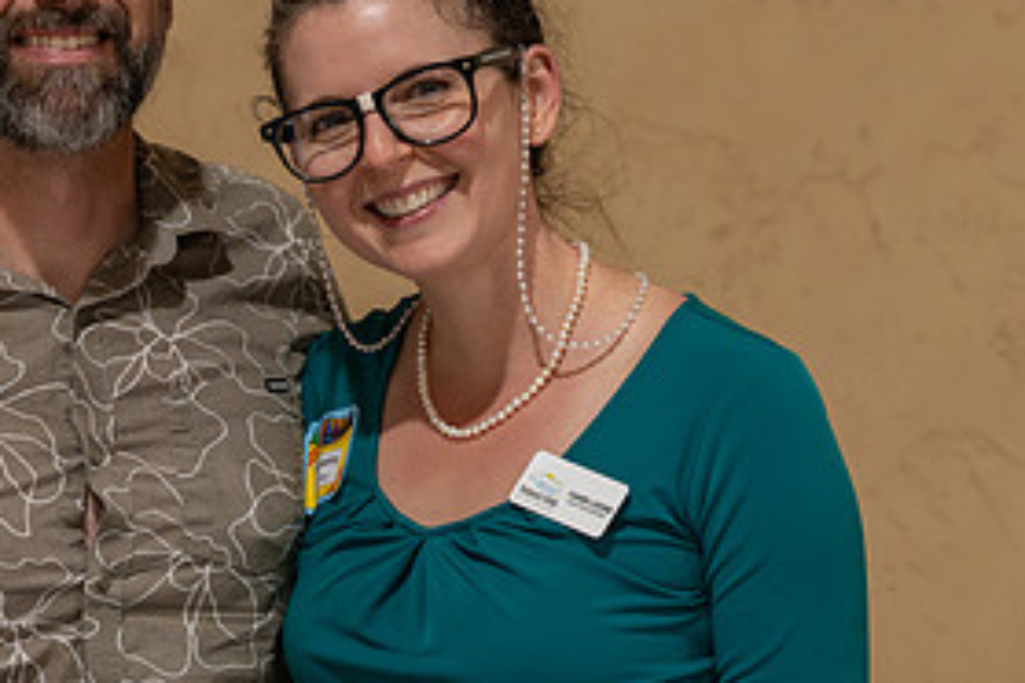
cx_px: 189
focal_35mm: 199
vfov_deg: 6.9
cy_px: 437
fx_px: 5666
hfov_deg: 10.3
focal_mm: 90
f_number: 3.5
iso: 2000
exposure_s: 1/400
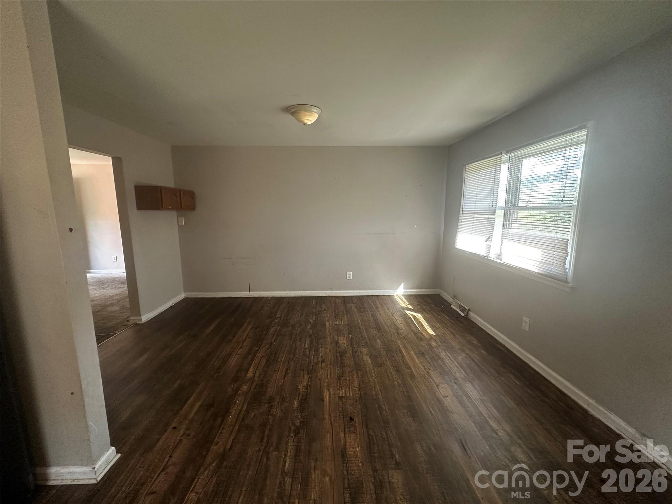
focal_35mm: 14
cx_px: 336
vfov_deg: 85.7
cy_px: 252
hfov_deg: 102.1
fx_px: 272
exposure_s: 1/60
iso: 200
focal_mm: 2.22
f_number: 2.2
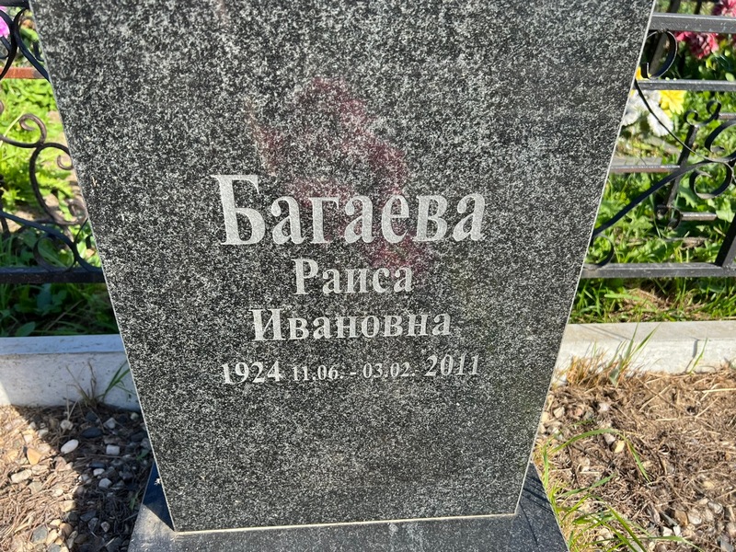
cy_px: 276
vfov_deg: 53.1
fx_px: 553
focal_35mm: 26
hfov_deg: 67.3
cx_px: 368
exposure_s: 1/1183
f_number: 1.5
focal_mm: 5.7
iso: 50
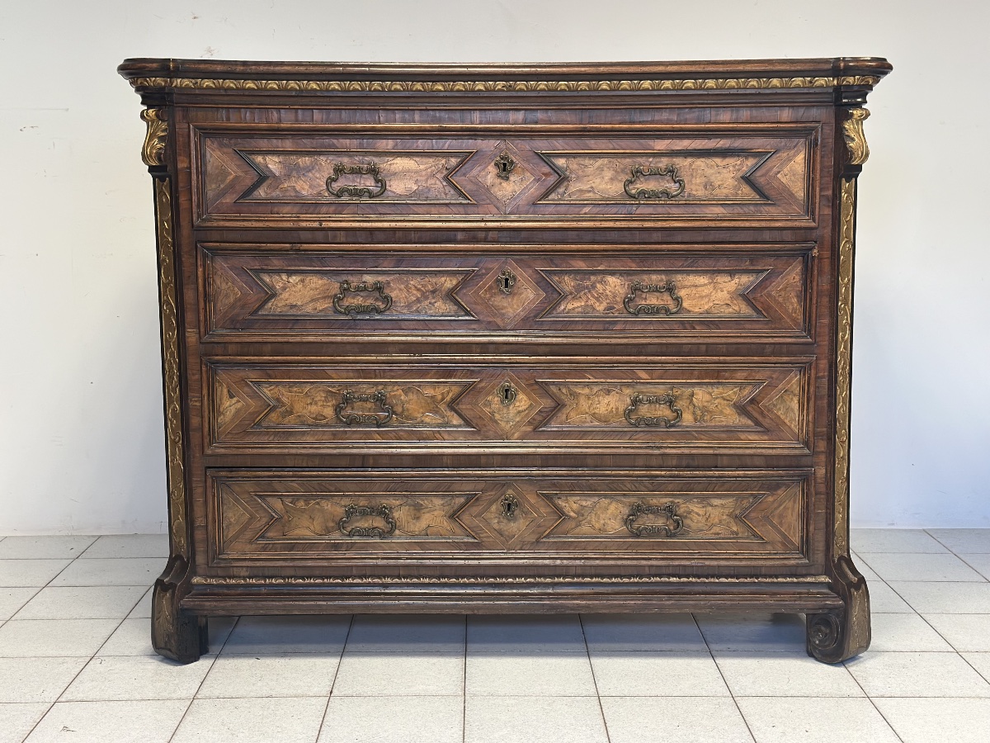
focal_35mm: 48
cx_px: 495
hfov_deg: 39.7
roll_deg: +0.2
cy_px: 372
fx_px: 1373
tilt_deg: -8.2
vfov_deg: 30.3
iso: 160
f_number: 1.78
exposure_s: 1/50
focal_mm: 6.86
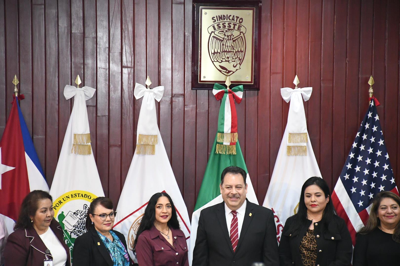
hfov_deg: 12.2
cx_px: 200
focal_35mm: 168
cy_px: 133
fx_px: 1867
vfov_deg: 8.2
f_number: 5.6
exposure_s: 1/100
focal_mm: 112
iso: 6400
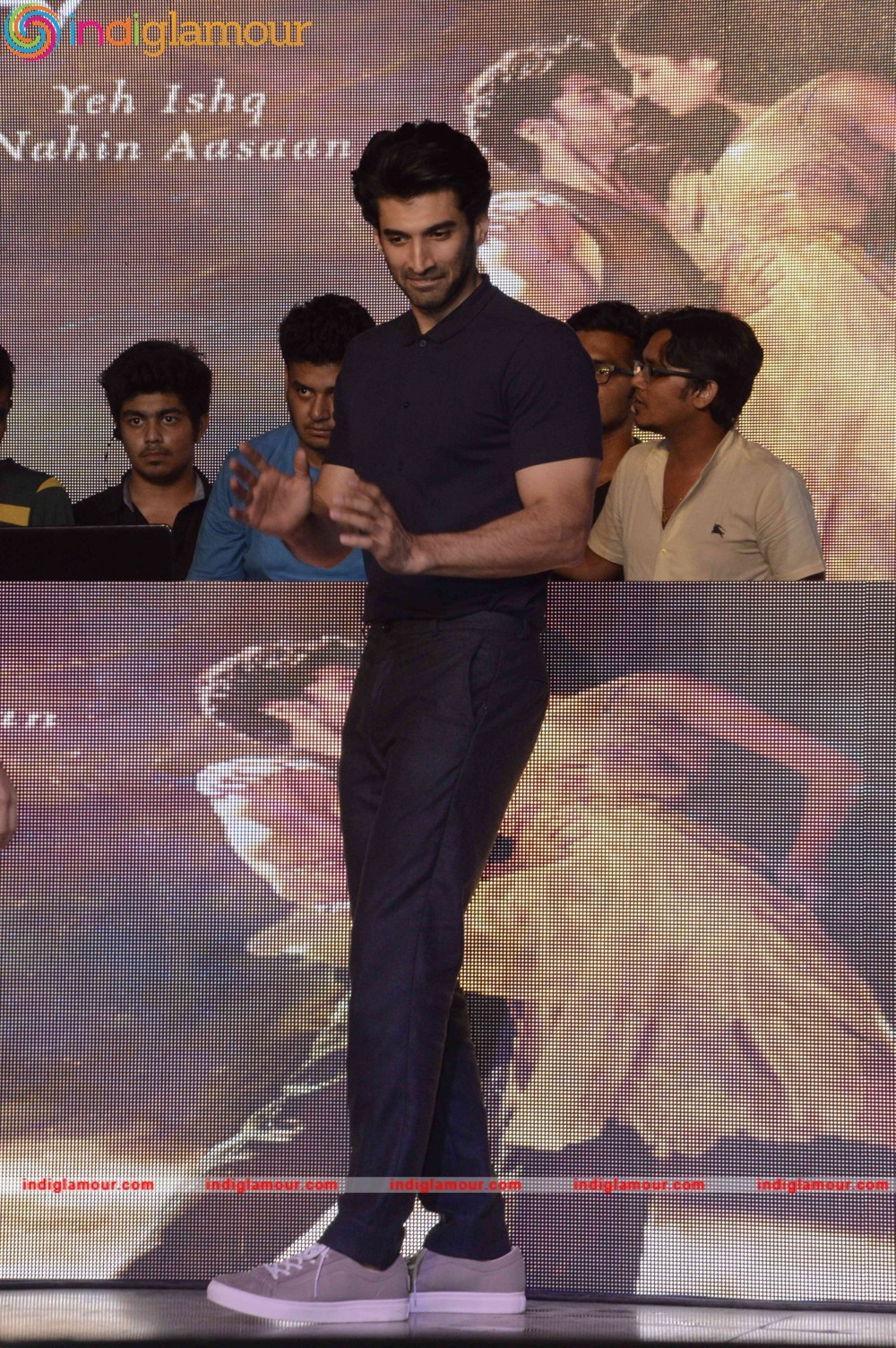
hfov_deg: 8.7
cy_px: 674
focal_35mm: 158
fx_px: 5890
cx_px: 448
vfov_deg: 13.1
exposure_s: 1/160
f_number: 11
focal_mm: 105
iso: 1600
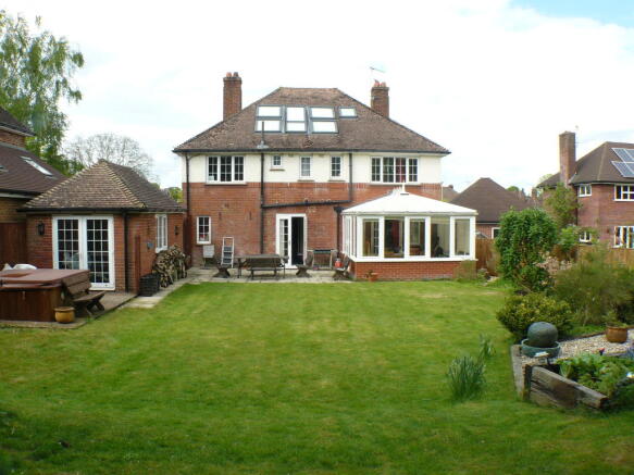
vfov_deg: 39.6
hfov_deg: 51.4
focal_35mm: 36
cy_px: 238
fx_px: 659
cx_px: 317
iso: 100
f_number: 4.5
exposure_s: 1/250
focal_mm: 6
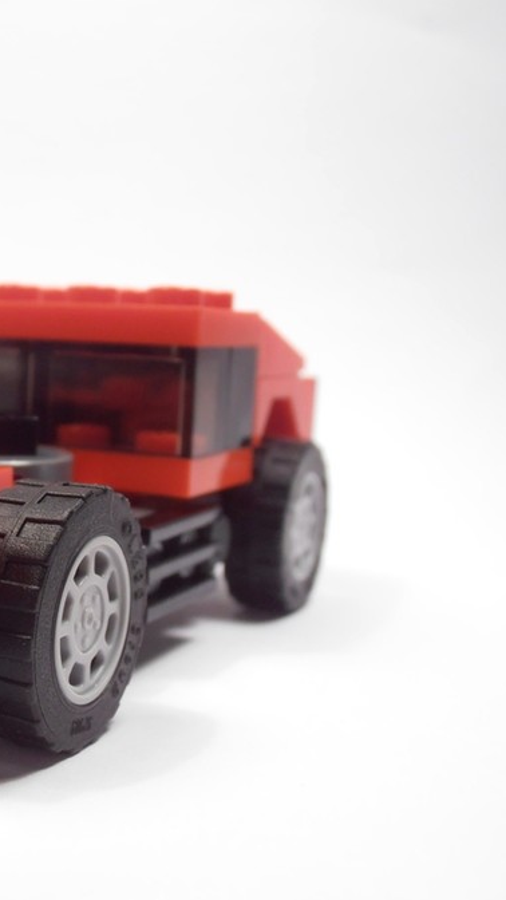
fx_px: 1288
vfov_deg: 38.5
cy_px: 451
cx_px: 0
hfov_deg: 21.4
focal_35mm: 54
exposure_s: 1/40
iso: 80
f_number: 3.9
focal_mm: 6.61
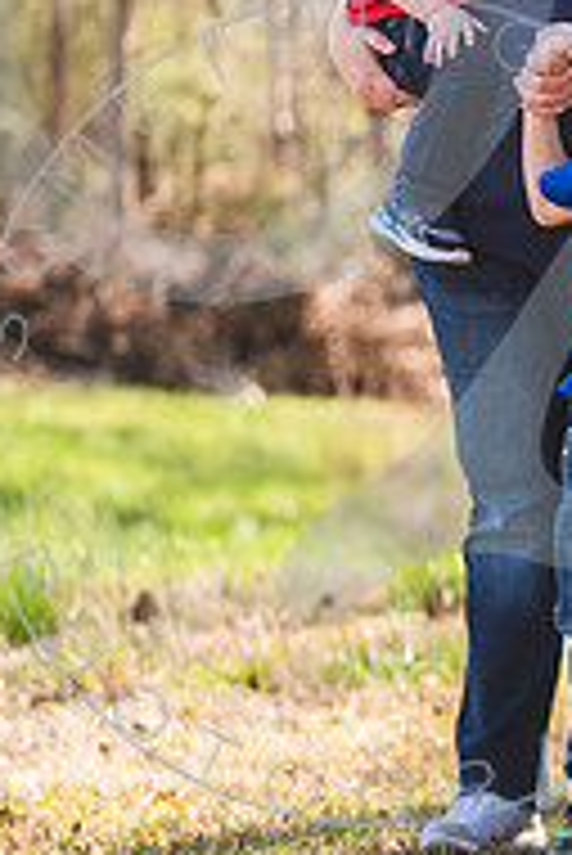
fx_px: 3949
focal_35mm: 166
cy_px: 68
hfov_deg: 8.2
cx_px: 586
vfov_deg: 12.3
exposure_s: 1/500
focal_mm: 70
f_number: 2.8
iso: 100
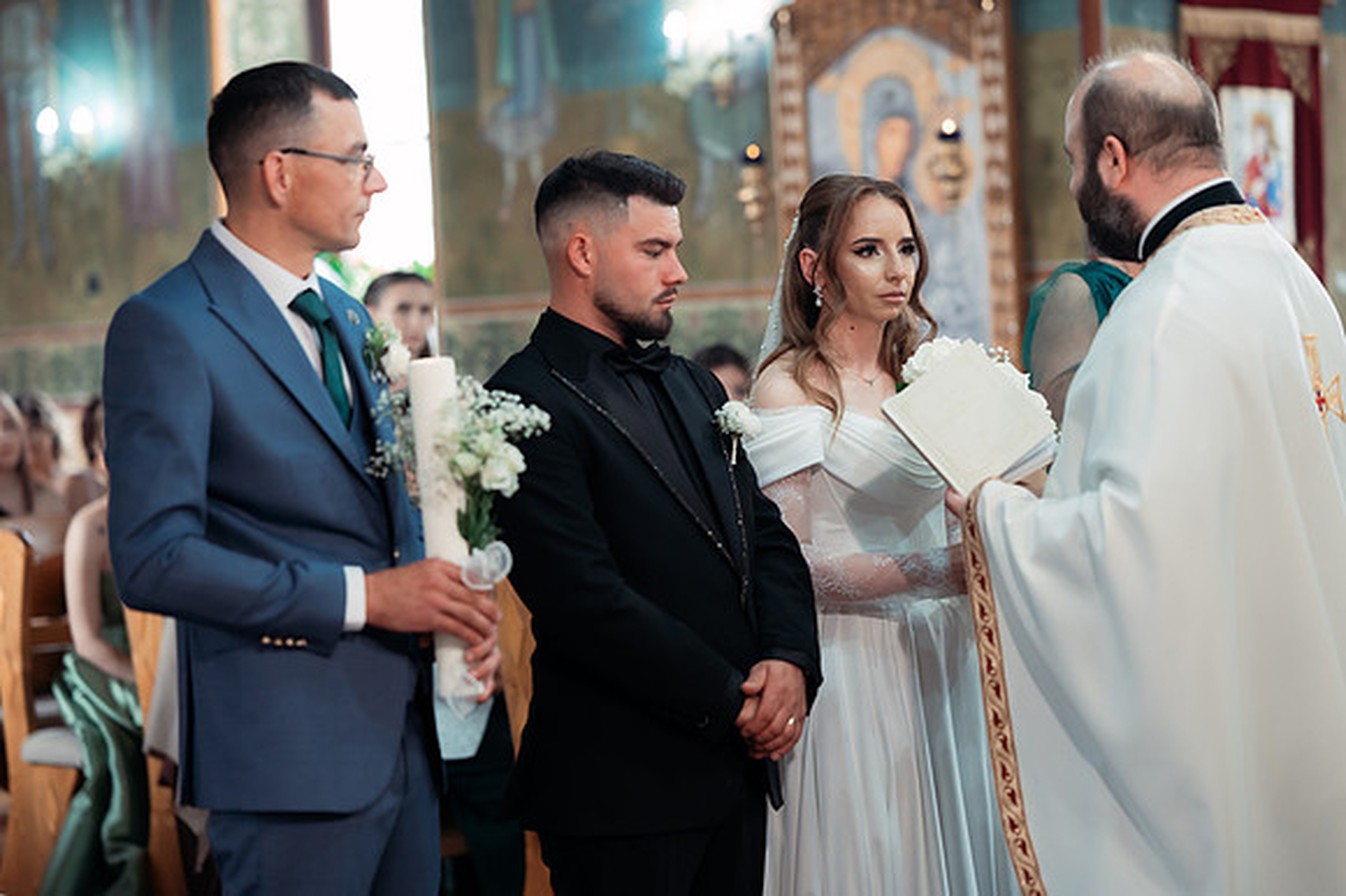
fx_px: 3176
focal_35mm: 85
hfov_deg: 23.9
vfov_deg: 16.1
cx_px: 673
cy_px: 448
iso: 1600
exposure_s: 1/320
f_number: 2.2
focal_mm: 85
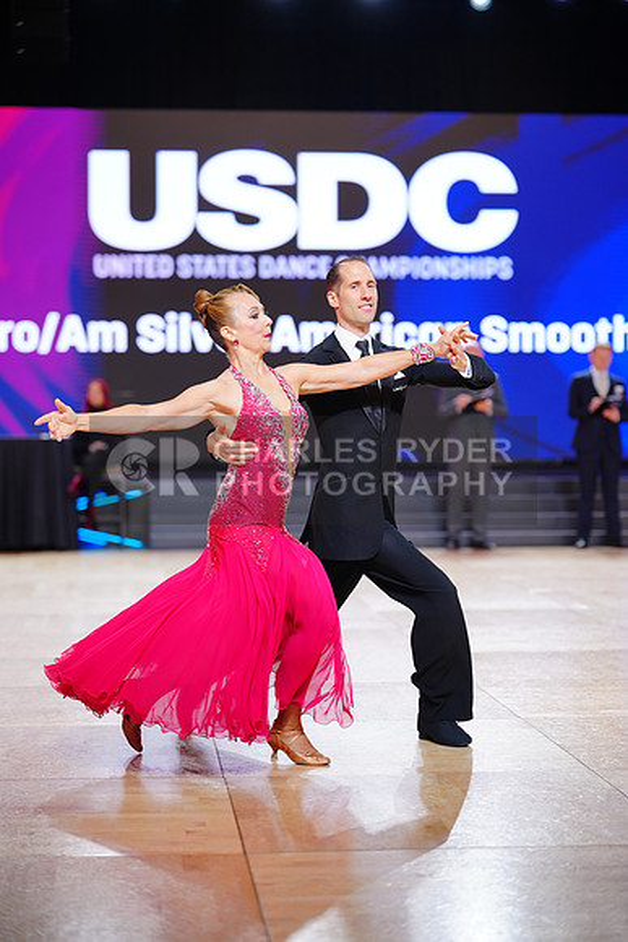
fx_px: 2040
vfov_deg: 26.0
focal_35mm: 78
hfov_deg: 17.5
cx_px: 314
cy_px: 471
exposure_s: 1/400
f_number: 2
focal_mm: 78
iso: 320
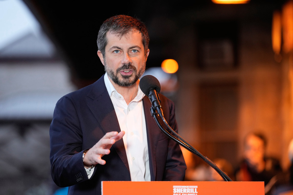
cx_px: 146
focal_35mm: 185
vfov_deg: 7.4
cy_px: 98
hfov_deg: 11.1
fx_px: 1506
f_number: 2.8
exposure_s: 1/400
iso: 1600
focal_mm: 185
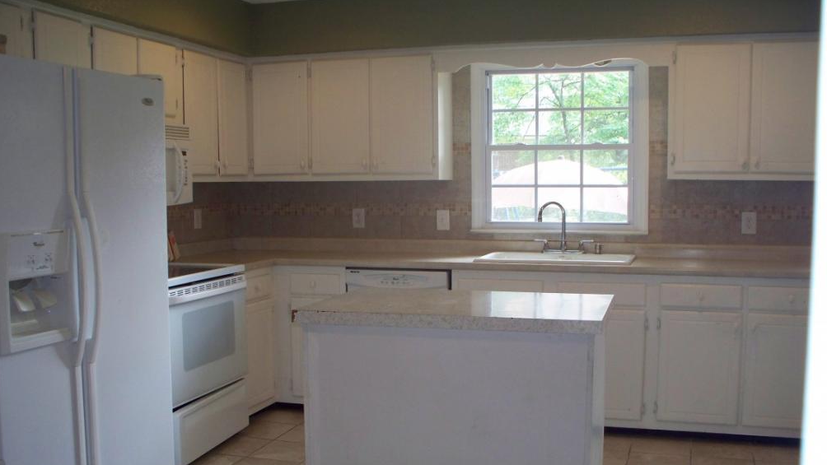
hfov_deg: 50.5
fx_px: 877
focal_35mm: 40
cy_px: 275
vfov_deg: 29.7
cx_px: 406
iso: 200
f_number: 2.8
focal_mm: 7.54
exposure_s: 1/60
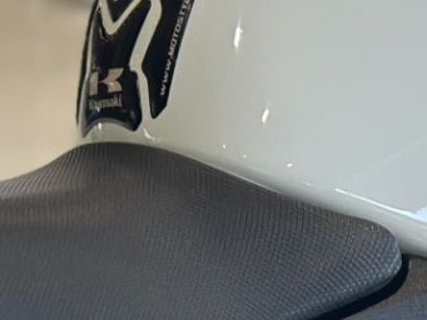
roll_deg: -0.8
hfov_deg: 7.0
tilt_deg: -21.0
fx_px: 3332
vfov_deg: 5.4
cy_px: 685
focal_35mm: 270
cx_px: 925
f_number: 1.78
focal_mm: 6.86
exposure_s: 1/120
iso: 100
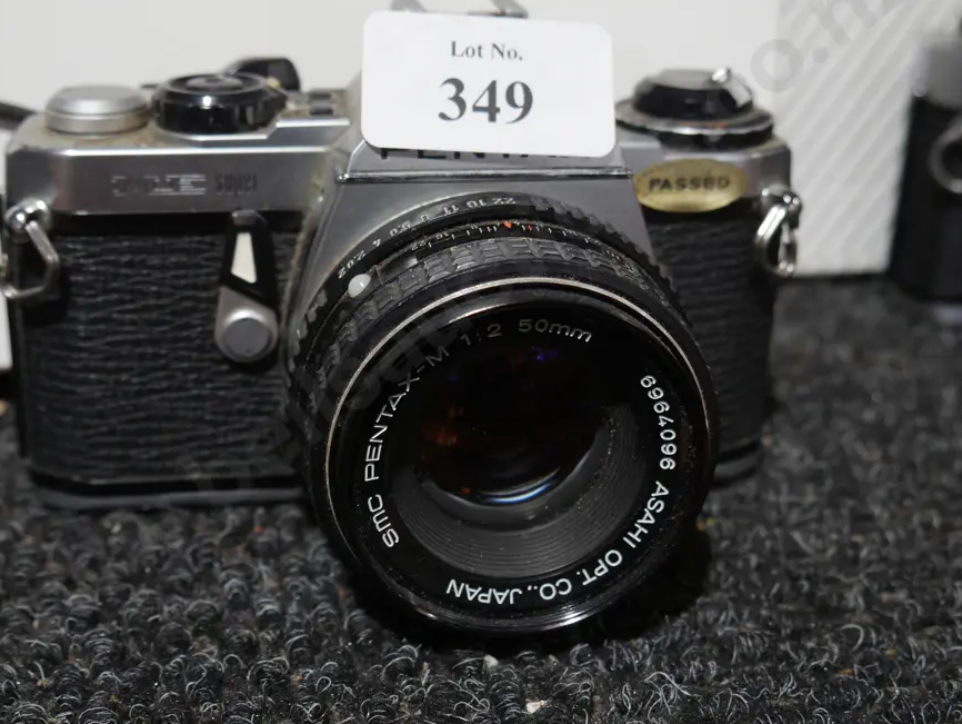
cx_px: 448
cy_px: 312
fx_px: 1446
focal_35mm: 52
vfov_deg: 28.0
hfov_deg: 36.8
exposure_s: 1/60
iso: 500
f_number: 4.7
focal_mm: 22
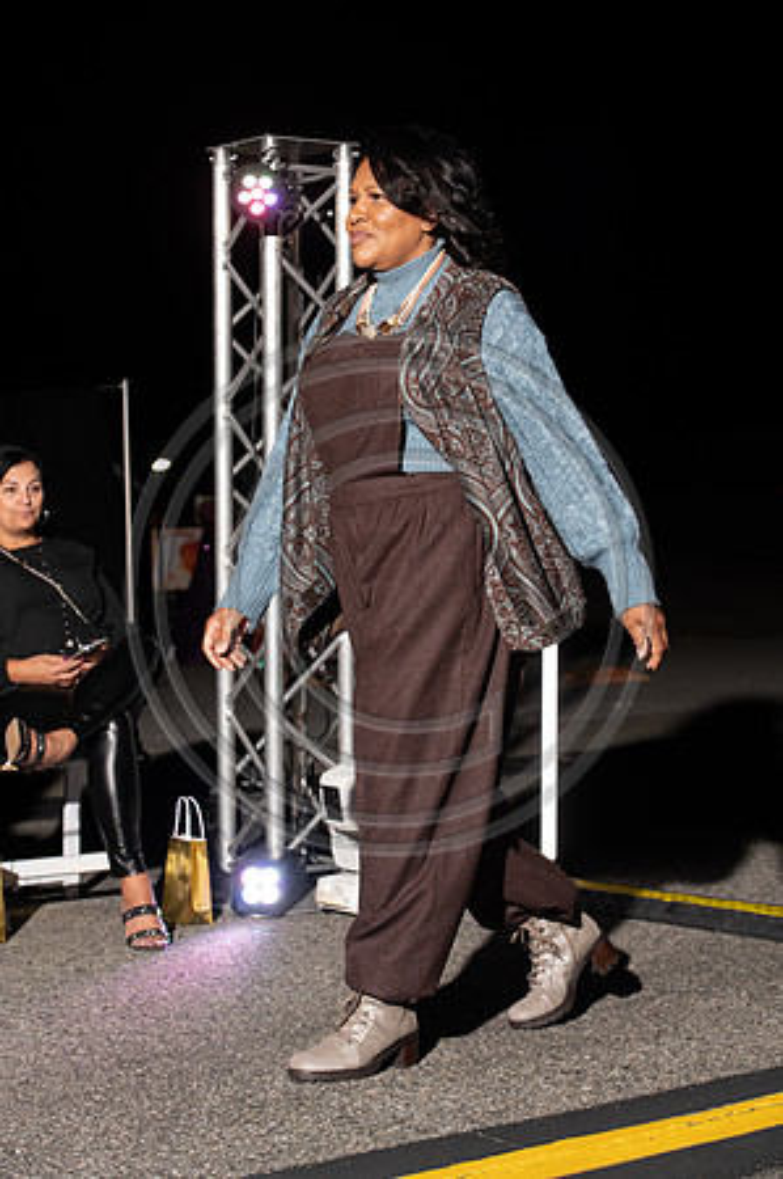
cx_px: 392
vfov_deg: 28.9
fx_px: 2289
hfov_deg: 19.4
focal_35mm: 70
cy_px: 590
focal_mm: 70
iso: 1000
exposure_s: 1/200
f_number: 6.3
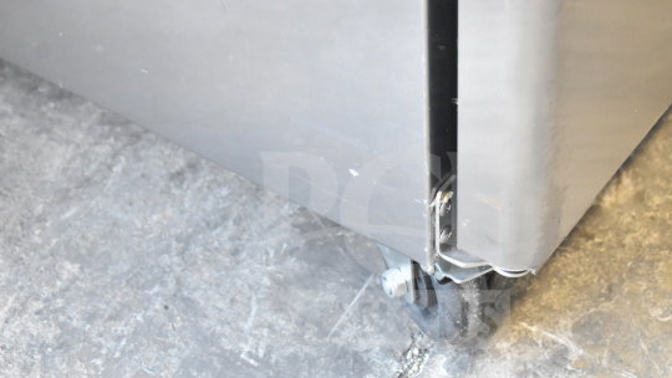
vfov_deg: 12.4
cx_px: 370
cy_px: 251
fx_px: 1739
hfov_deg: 21.9
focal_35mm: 98
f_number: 6.3
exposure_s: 1/160
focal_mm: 55
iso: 6400
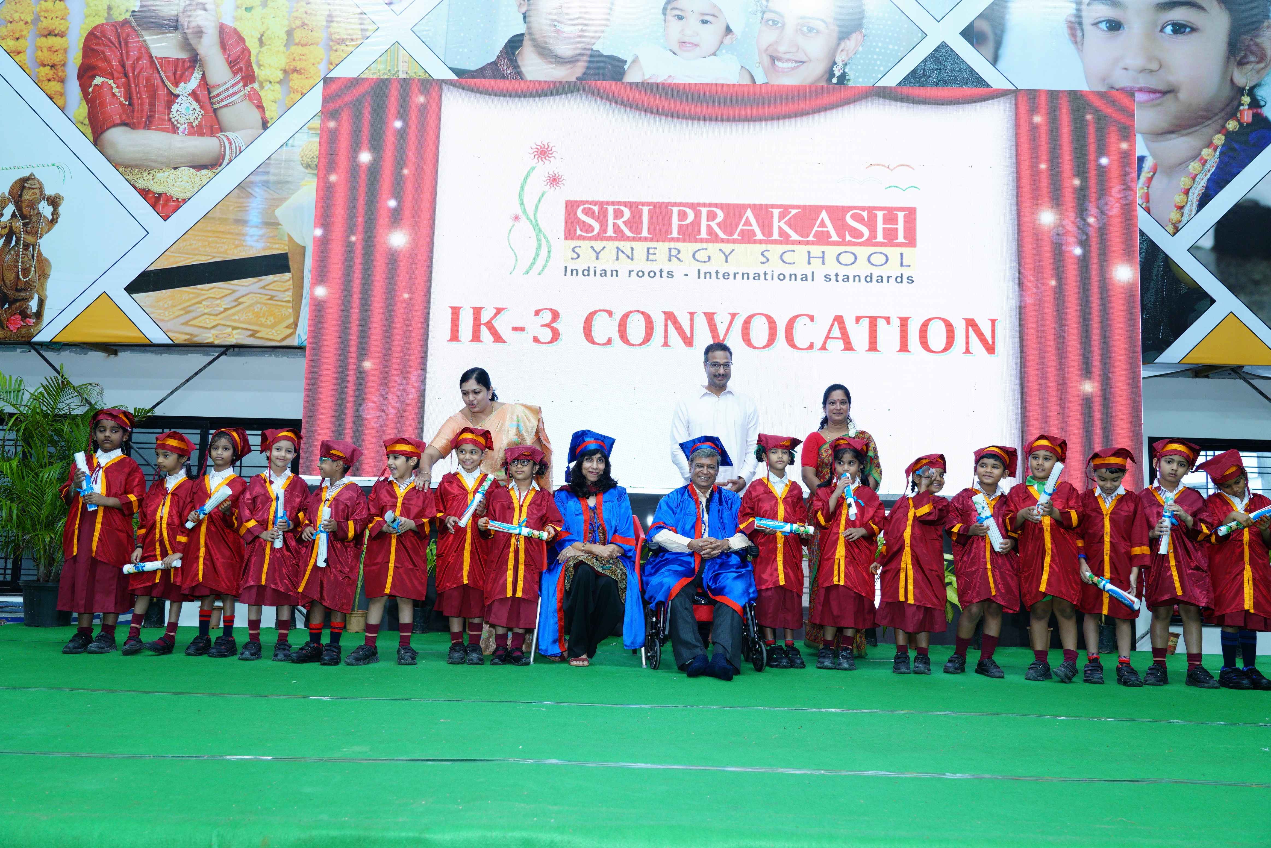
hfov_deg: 63.6
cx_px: 636
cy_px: 424
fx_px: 1024
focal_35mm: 29
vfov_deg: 45.0
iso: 800
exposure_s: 1/160
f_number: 4.5
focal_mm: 29
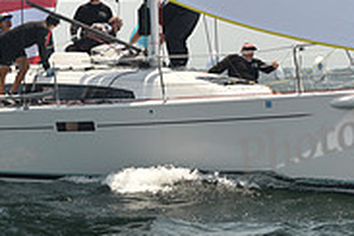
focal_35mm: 222
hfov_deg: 9.3
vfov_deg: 6.2
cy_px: 53
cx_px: 139
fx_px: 2183
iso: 250
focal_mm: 70
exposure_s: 1/640
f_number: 6.3
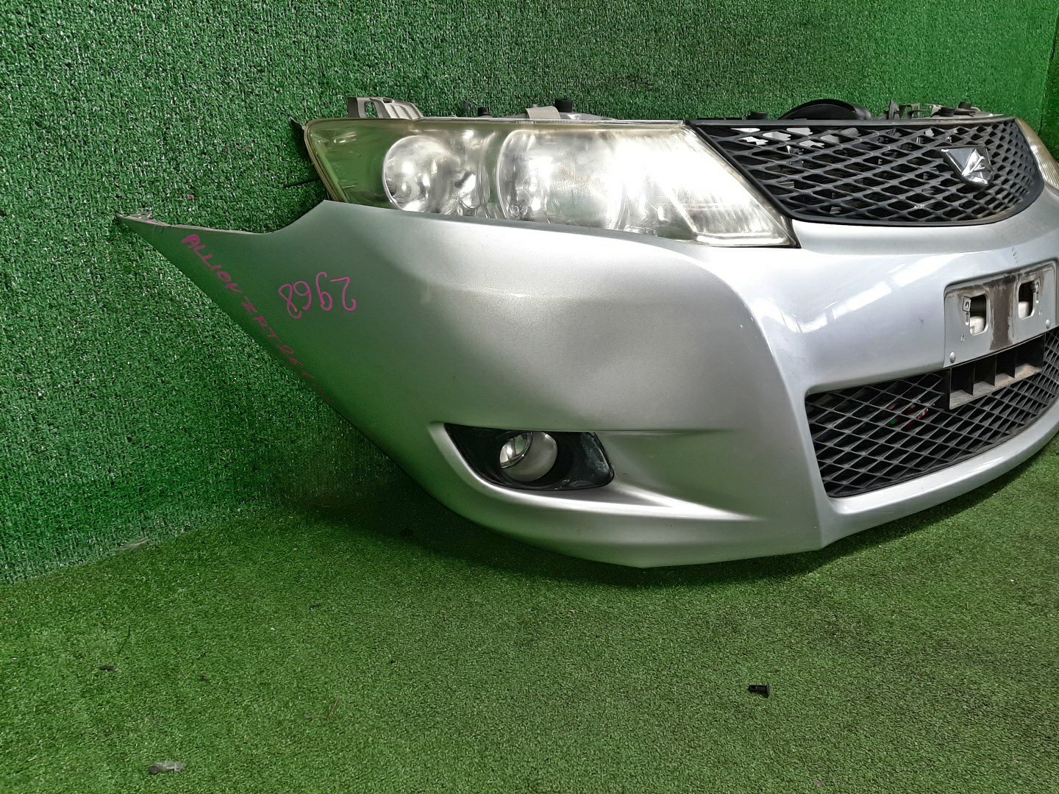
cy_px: 397
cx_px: 530
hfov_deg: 67.3
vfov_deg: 53.1
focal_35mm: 26
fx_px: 795
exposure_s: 1/50
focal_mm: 3.93
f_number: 1.7
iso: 54
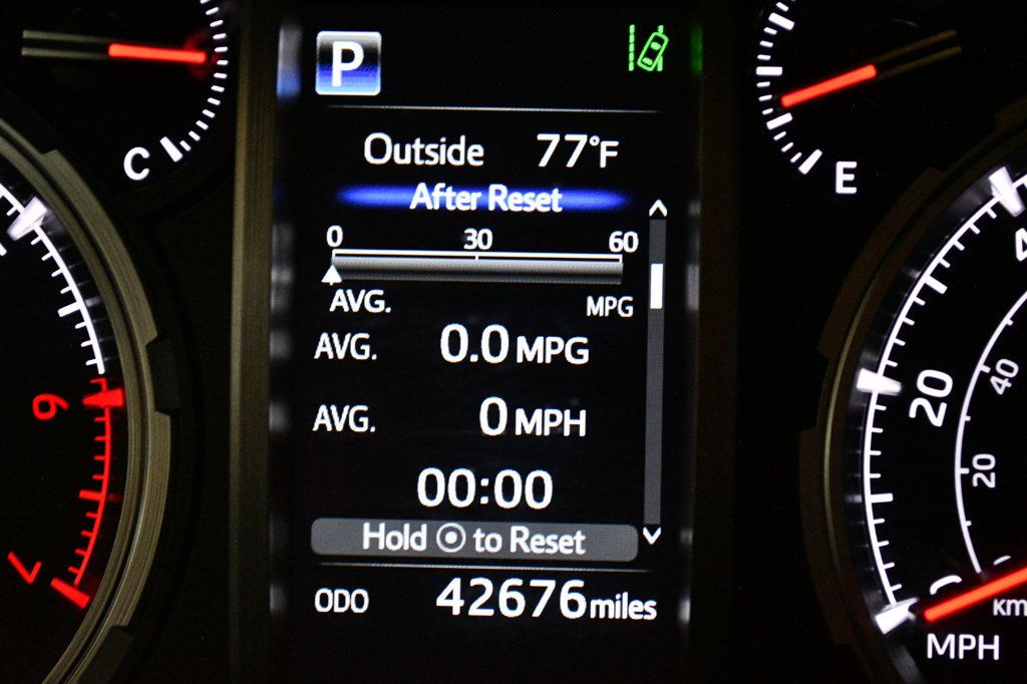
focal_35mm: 67
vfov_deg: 20.3
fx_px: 1911
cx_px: 514
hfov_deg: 30.1
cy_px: 342
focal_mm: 45
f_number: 5.3
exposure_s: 1/60
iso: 6400
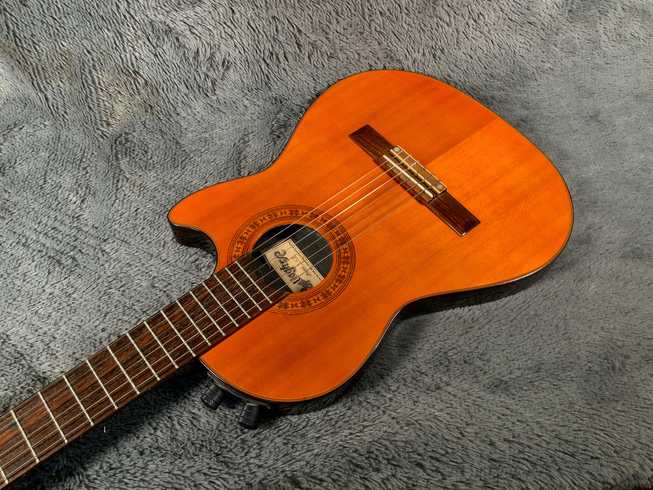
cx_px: 326
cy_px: 245
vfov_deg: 48.2
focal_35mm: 29
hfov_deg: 61.7
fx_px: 547
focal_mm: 3
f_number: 1.8
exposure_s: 1/104
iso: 50
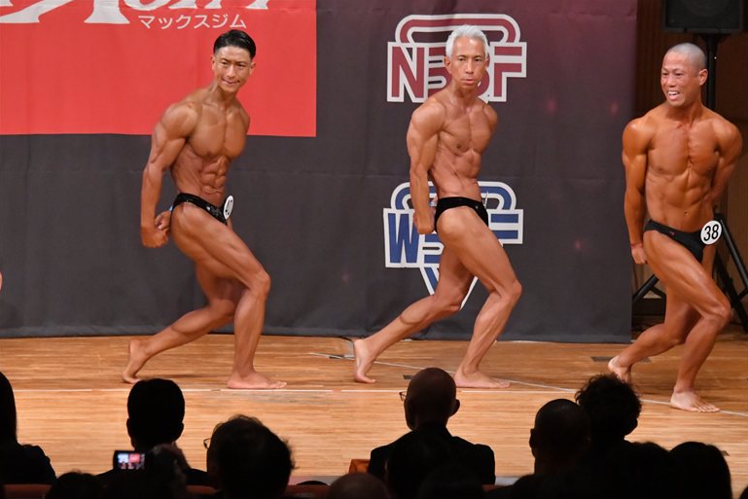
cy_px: 250
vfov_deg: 5.1
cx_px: 376
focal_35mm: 272
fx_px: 5652
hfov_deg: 7.6
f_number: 5.6
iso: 10000
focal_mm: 180
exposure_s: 1/400
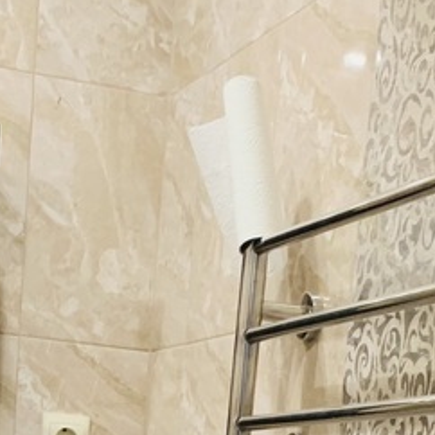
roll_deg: -4.5
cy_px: 748
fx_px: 1351
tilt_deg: -9.3
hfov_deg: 18.2
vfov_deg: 15.9
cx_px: 113
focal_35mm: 95
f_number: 1.8
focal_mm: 4.25
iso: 160
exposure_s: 1/50
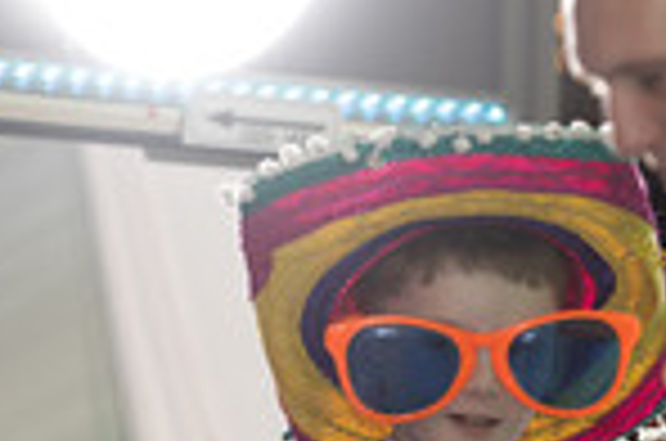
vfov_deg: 4.6
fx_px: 5501
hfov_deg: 6.9
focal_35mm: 298
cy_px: 542
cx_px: 472
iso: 250
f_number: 2.8
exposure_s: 1/125
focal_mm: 110
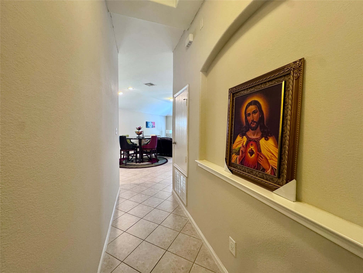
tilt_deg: -2.5
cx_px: 182
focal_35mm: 14
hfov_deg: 102.1
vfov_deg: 85.7
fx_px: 147
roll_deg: -0.4
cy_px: 136
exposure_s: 1/60
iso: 400
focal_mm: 2.22
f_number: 2.2
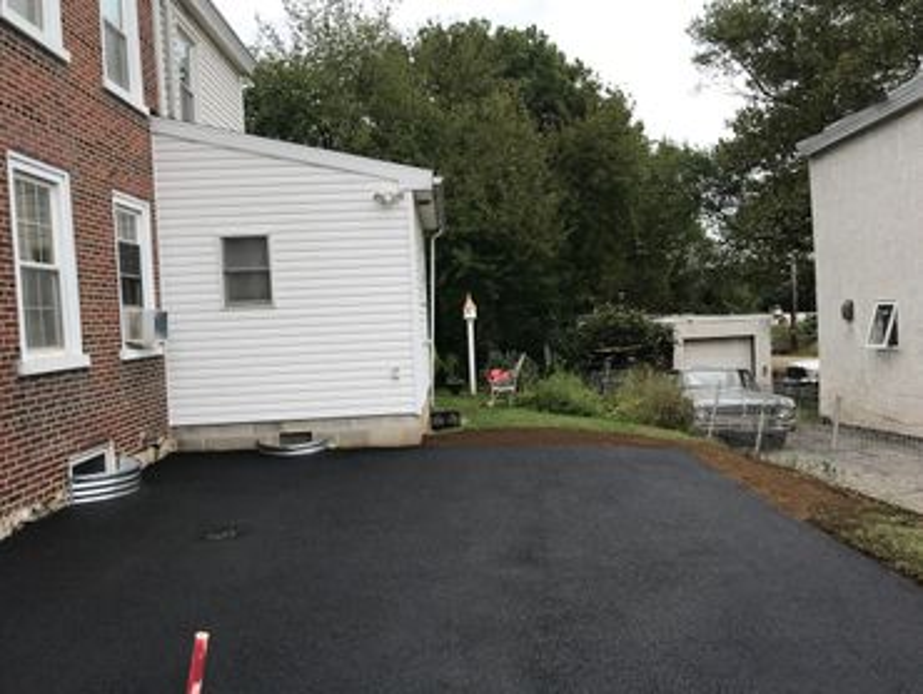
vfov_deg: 49.8
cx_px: 462
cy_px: 347
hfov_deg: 63.4
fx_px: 747
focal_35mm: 28
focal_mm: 3.99
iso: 20
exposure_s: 1/591
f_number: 1.8
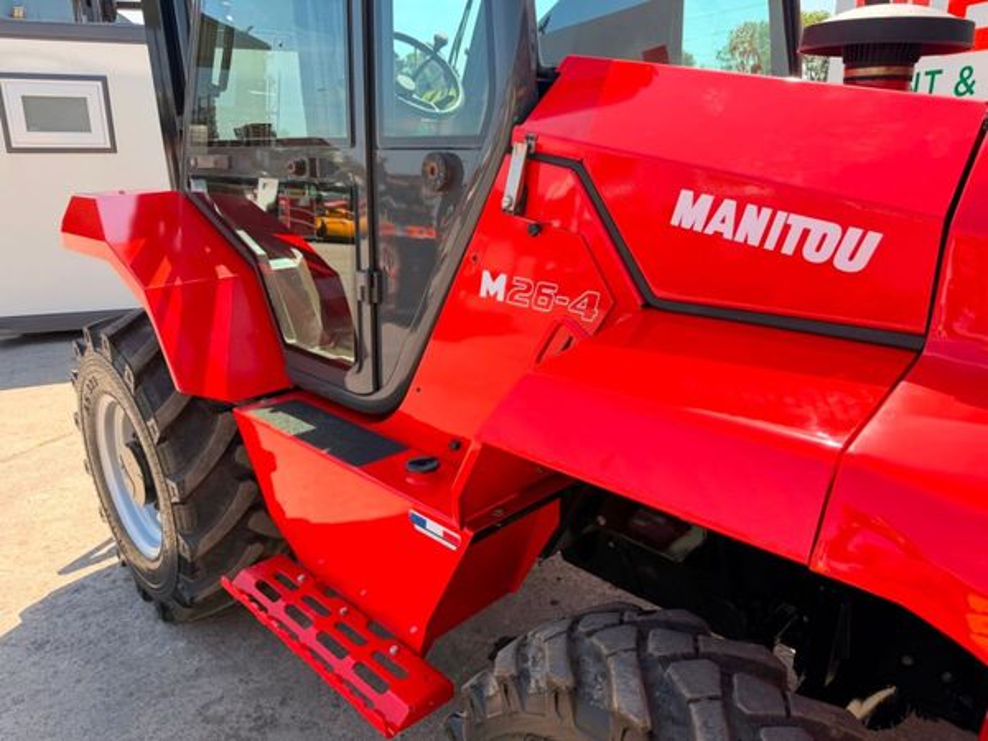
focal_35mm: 24
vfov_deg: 56.8
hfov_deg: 71.6
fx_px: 685
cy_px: 370
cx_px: 494
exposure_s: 1/1060
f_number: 1.78
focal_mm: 6.76
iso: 100
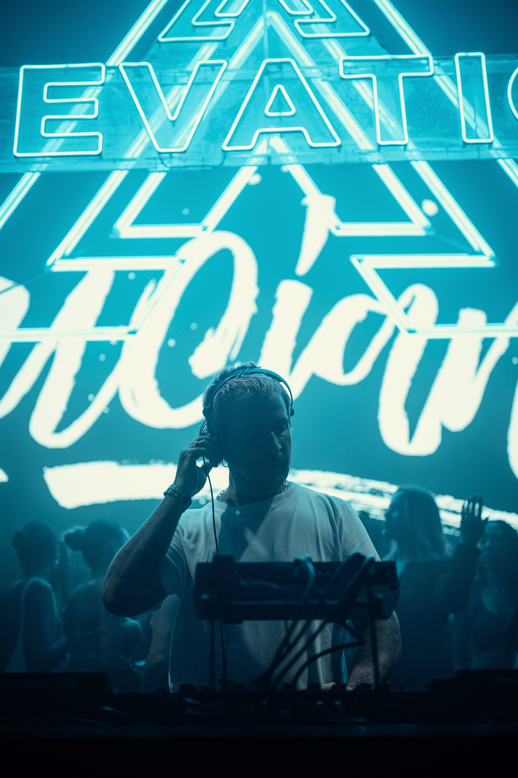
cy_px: 389
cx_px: 259
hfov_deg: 27.0
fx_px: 1079
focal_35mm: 50
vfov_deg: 39.6
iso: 1250
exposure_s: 1/320
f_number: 2
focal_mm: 50
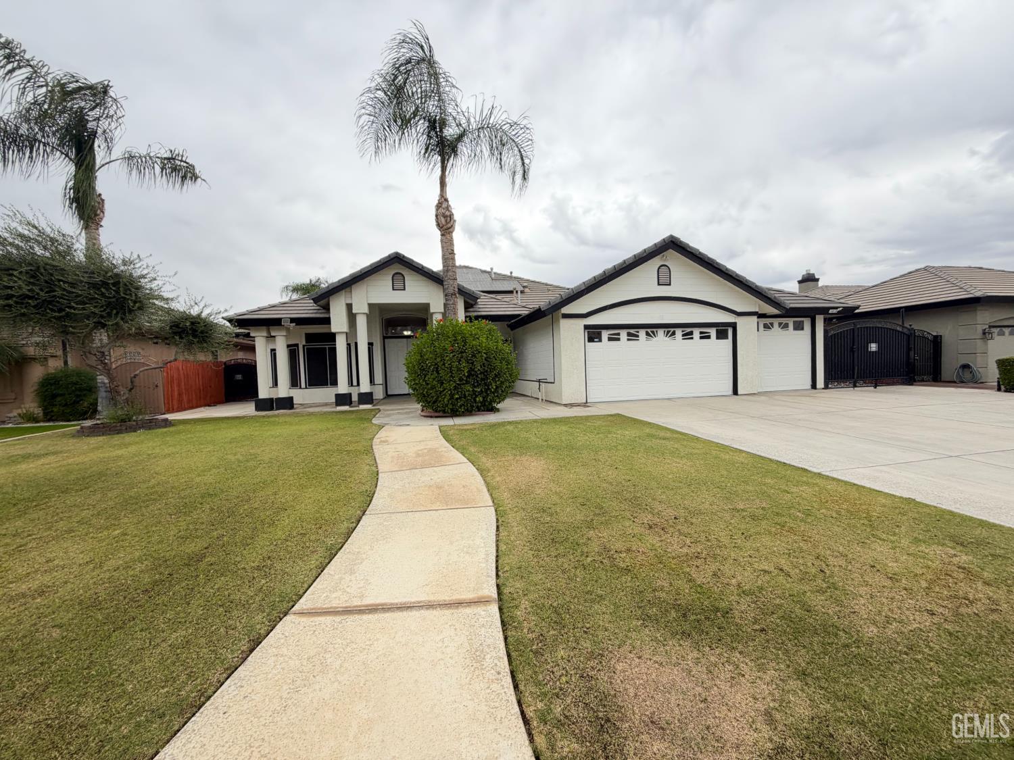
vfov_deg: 85.7
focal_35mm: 14
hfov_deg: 102.1
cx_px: 507
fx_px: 410
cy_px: 380
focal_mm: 2.22
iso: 40
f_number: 2.2
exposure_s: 1/212
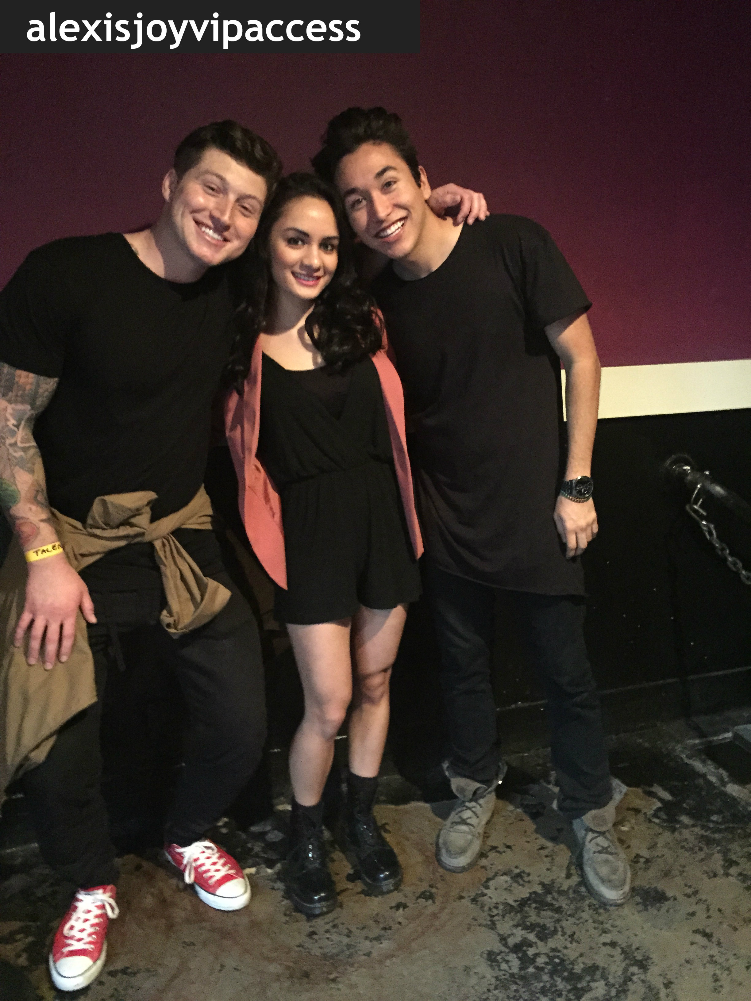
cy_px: 500
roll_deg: +1.3
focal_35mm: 29
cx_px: 376
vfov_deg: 61.7
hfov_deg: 48.2
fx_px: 839
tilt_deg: -13.2
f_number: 2.2
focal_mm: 4.15
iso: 1250
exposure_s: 1/15
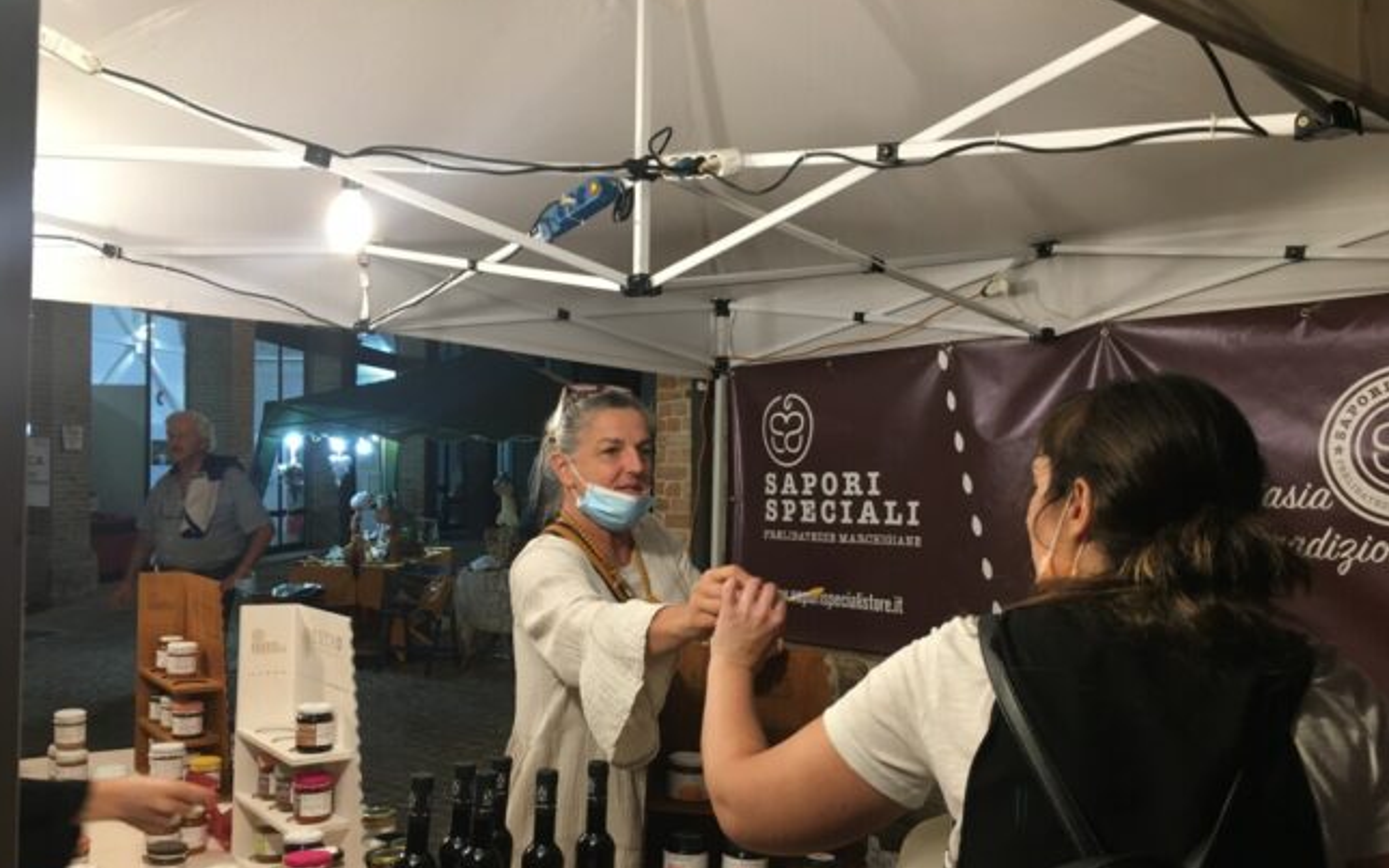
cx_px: 693
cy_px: 515
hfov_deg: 61.2
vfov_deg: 40.4
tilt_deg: -3.3
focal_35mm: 31
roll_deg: -1.0
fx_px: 1173
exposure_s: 1/33
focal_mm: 4.15
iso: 125
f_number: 2.2
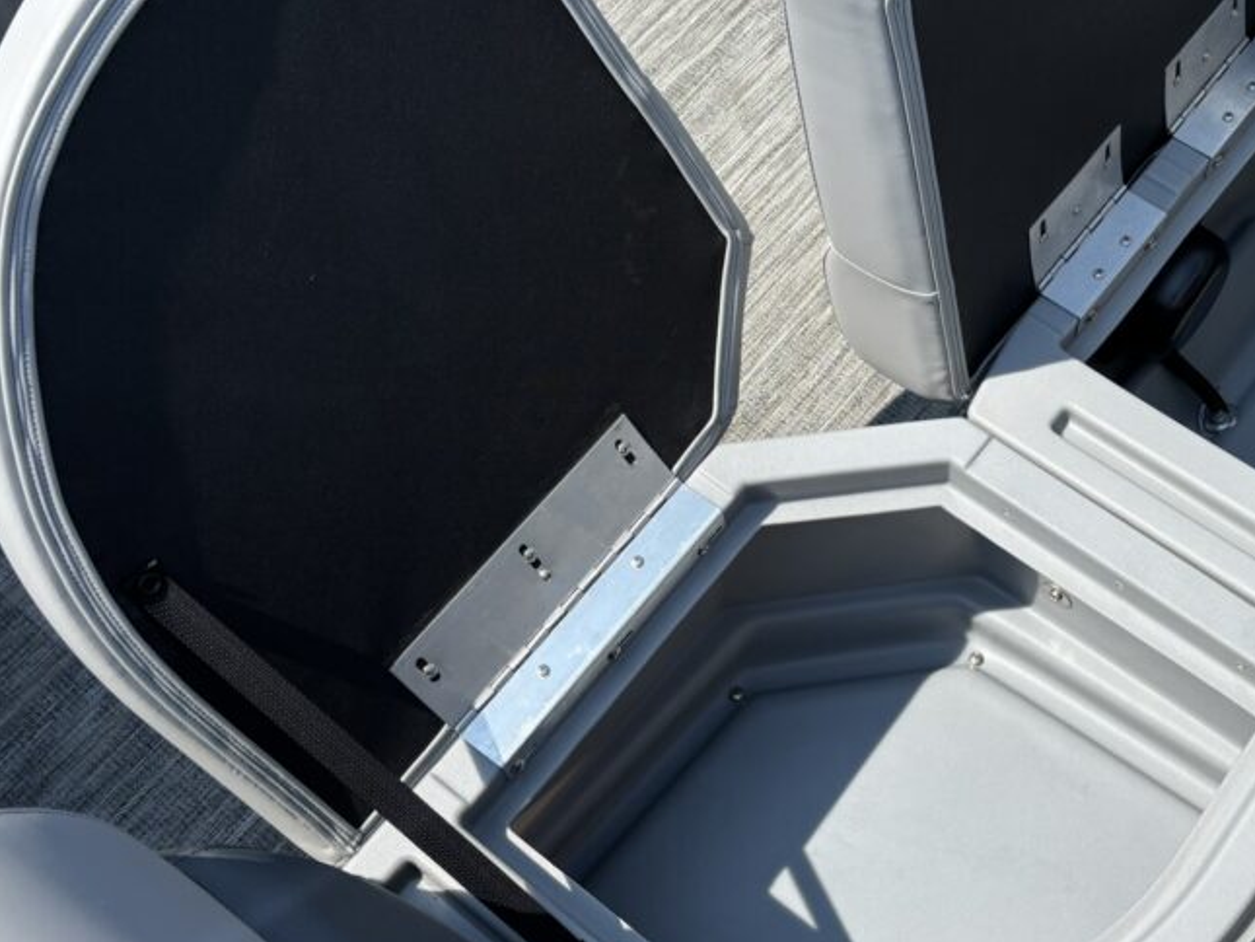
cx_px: 875
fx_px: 1559
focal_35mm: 43
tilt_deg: -62.5
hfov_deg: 43.0
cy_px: 461
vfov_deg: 33.6
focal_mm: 5.96
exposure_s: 1/2857
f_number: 1.6
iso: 50
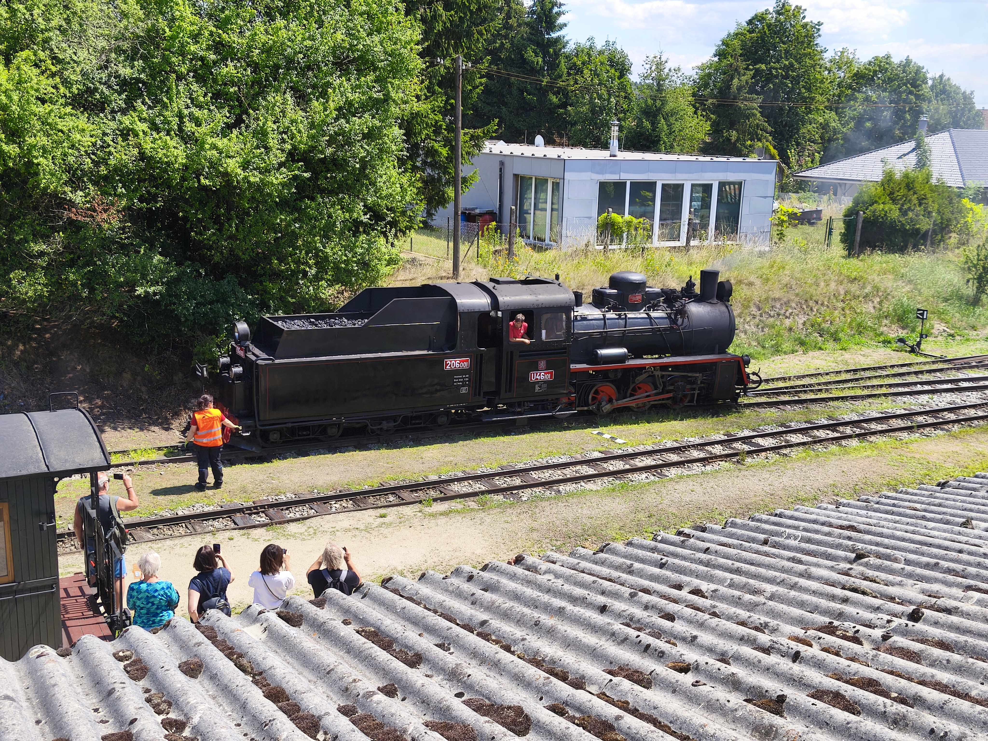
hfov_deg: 49.0
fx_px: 1085
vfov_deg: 37.7
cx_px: 494
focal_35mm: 38
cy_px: 370
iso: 80
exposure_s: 1/1490
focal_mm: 5.35
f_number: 1.7
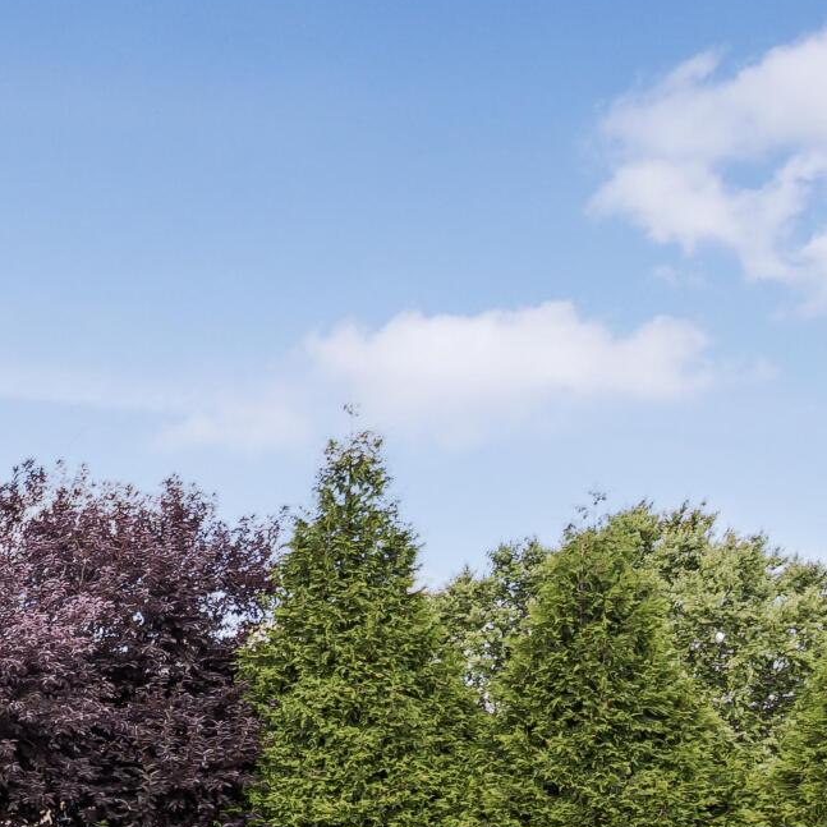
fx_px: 1811
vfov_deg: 24.4
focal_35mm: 67
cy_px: 853
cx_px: -824
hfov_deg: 17.9
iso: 500
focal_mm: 17
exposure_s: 1/125
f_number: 9
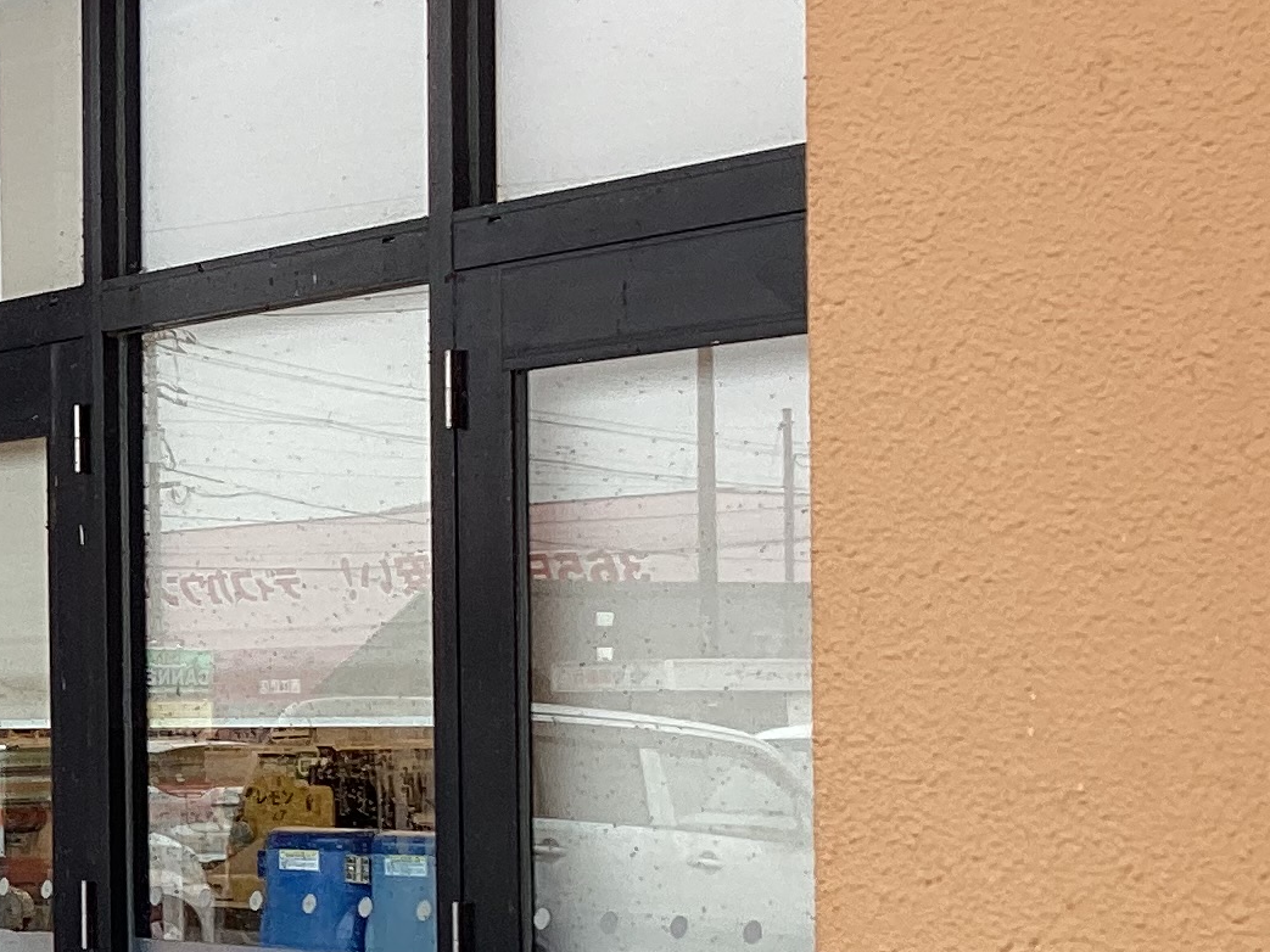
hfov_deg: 18.1
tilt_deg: -3.5
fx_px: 3558
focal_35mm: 97
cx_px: -620
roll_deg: -1.1
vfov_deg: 15.2
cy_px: 718
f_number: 2.4
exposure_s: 1/185
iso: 25
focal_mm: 3.3
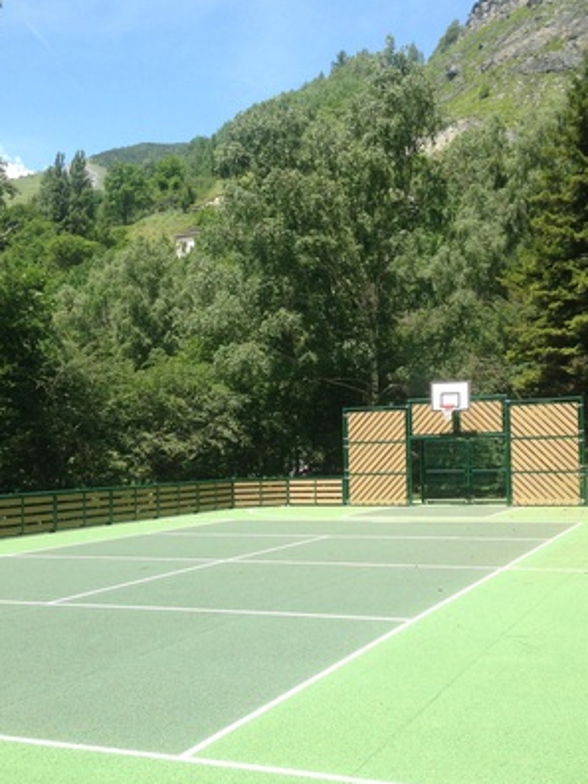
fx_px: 906
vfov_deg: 46.7
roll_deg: -0.8
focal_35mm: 40
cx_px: 348
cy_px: 432
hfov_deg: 35.8
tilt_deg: +2.9
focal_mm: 4.12
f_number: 2.4
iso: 50
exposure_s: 1/704
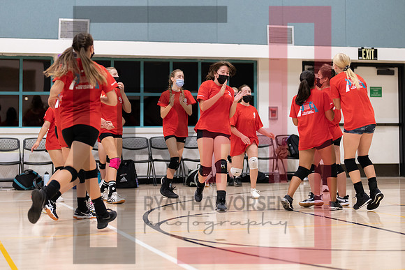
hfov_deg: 25.0
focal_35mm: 81
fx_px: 913
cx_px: 220
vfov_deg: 16.8
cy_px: 85
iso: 800
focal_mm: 50
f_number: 1.2
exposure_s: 1/1600
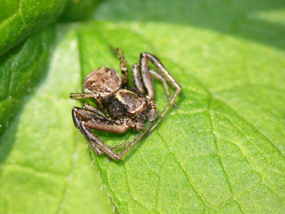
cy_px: 107
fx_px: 3458
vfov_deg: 3.5
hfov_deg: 4.7
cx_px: 142
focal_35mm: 420
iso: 200
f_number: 5.6
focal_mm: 88.8
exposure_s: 1/640
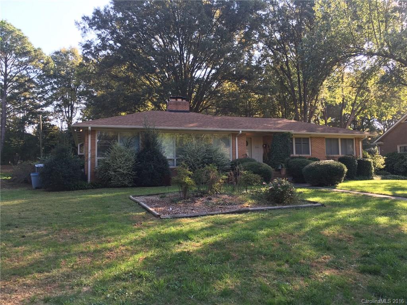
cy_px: 152
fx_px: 341
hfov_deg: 61.7
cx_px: 204
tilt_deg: +4.9
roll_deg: +0.9
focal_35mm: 29
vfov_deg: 48.2
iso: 25
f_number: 2.2
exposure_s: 1/128
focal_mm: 4.15
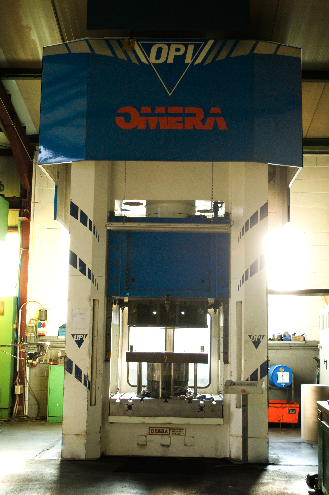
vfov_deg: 38.9
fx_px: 701
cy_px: 248
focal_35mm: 51
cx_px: 164
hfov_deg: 26.4
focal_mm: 34
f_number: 5
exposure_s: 1/40
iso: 1000
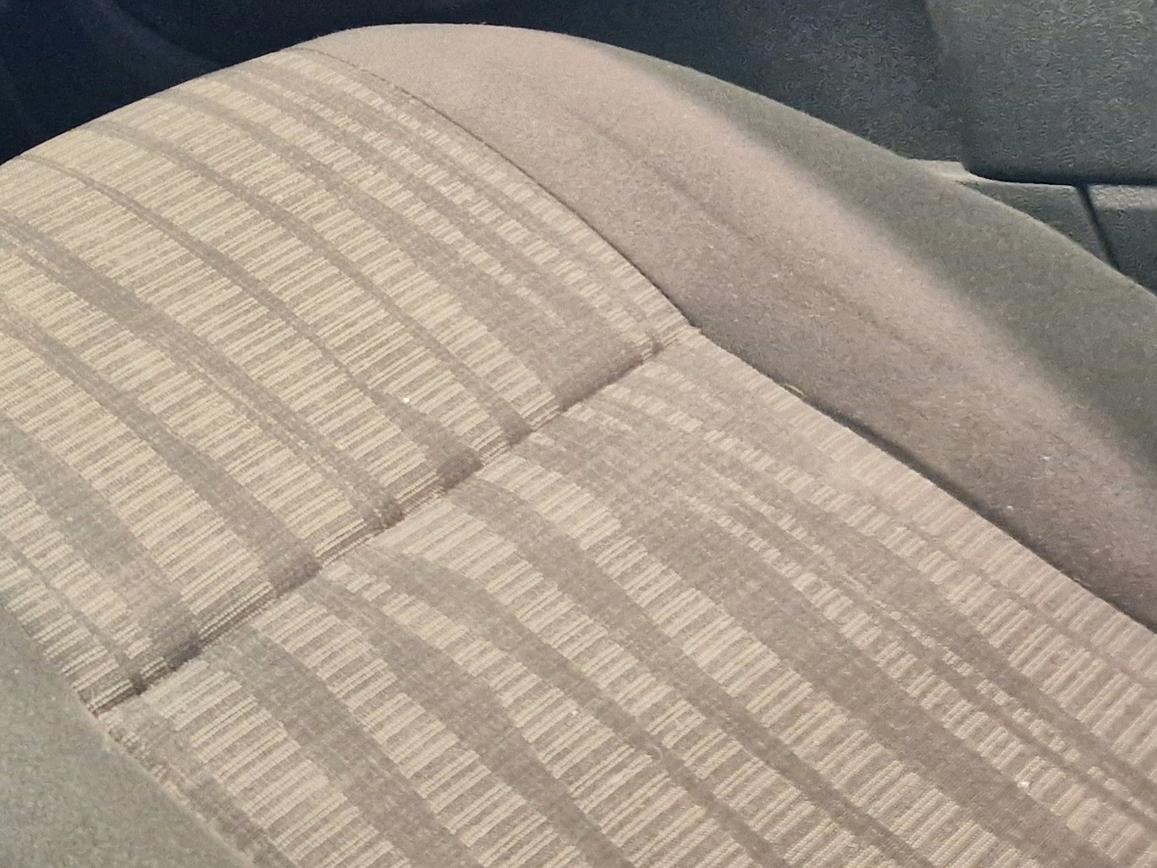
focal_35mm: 70
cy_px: 139
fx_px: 2340
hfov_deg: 23.7
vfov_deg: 20.7
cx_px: -440
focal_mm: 5.4
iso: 800
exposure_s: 1/100
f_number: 1.8
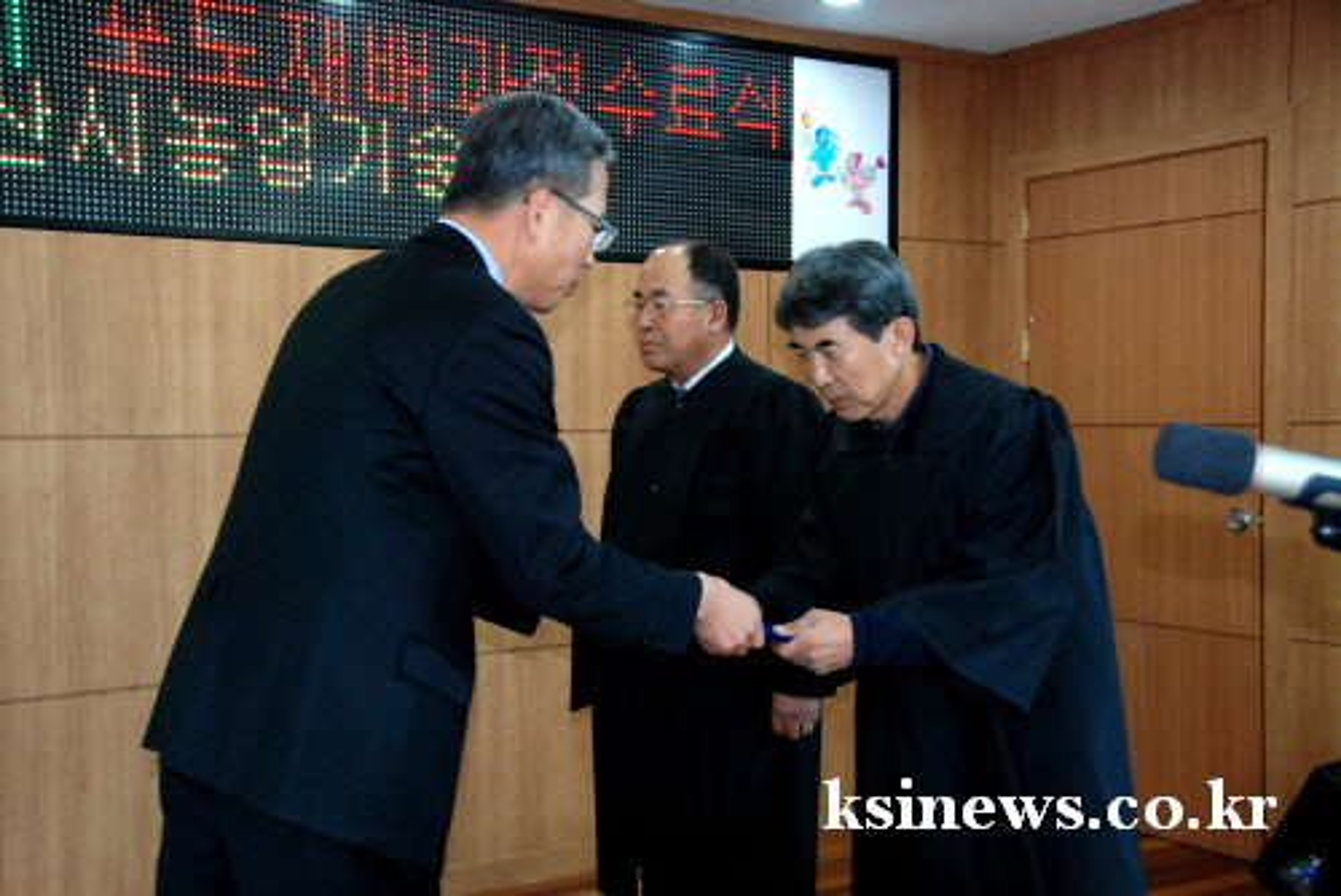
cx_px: 670
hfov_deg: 44.9
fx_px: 1621
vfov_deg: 30.9
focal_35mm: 44
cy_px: 448
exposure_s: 1/60
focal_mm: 29
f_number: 5
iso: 800
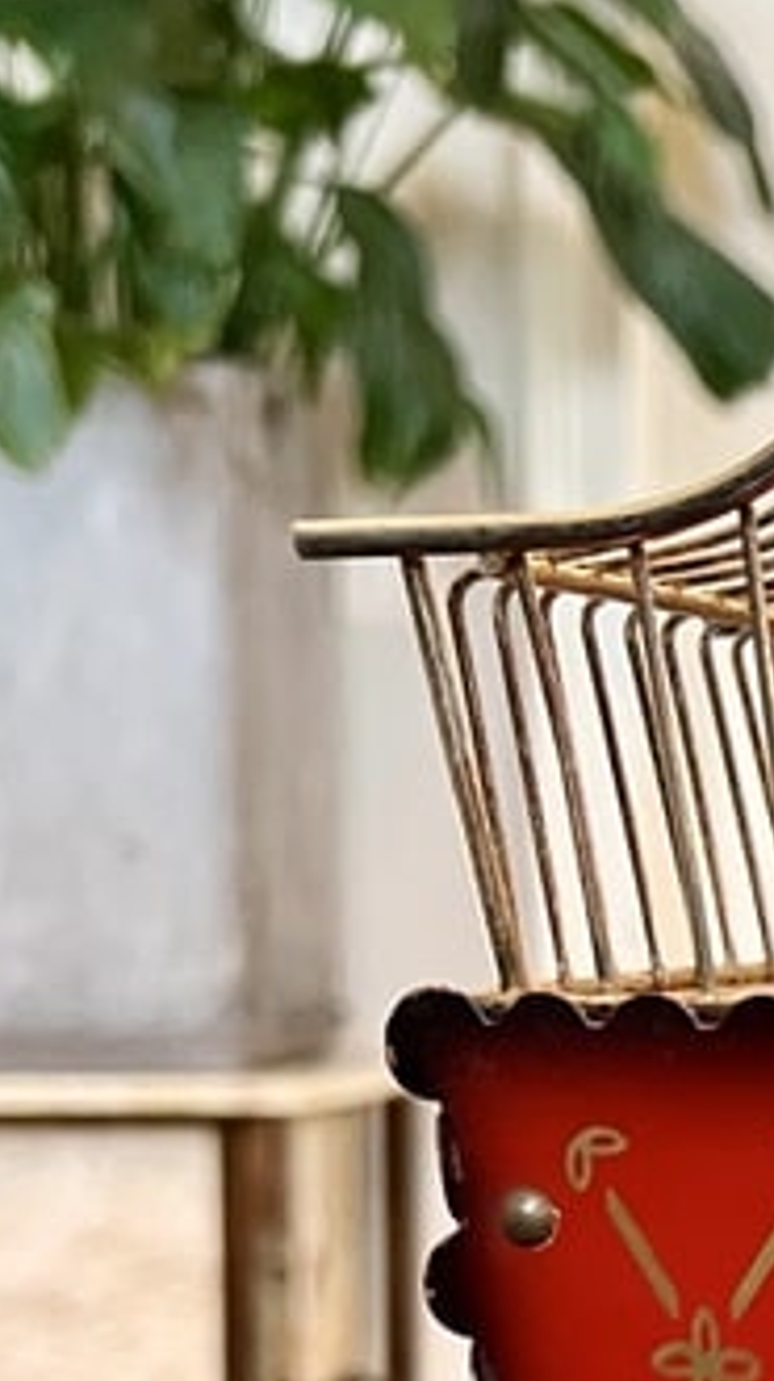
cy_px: 1720
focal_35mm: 88
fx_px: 3219
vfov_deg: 22.1
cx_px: 1356
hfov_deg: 12.6
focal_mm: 5.7
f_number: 1.5
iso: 400
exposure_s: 1/33
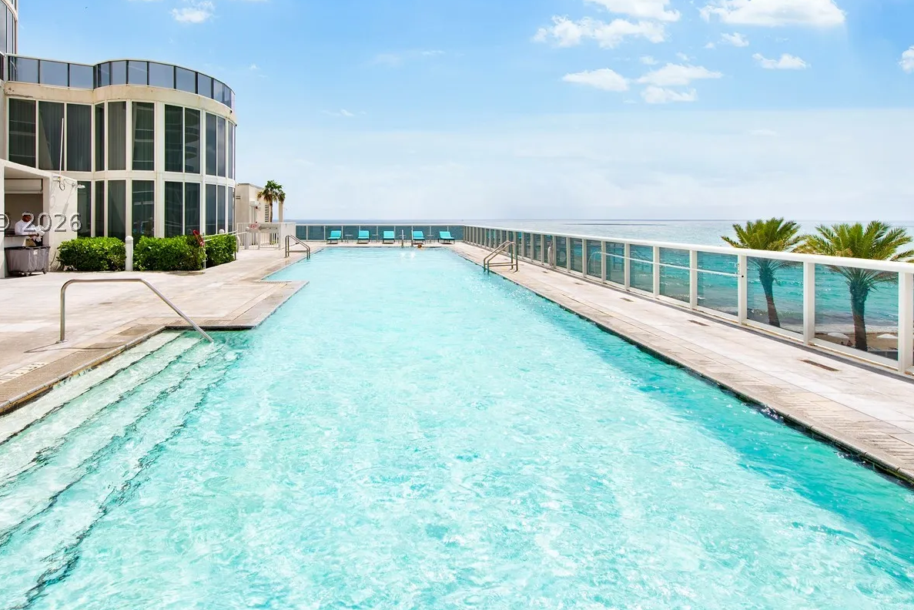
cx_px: 384
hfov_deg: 83.3
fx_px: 508
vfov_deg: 60.9
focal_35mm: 20
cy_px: 221
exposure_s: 1/400
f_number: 10
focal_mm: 14
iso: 100
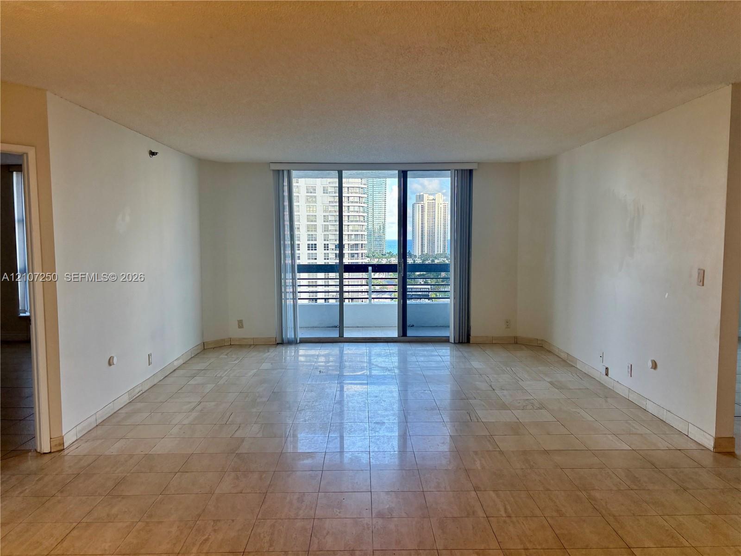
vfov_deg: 53.1
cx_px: 370
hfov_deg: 67.3
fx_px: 557
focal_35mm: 26
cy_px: 278
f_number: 1.6
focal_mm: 5.96
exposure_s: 1/408
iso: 50
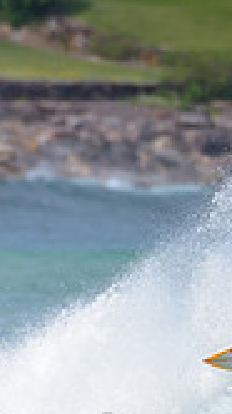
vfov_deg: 1.0
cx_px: 146
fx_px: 24573
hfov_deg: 0.5
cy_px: 369
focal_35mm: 2240
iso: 140
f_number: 5.6
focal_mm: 500
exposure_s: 1/2000
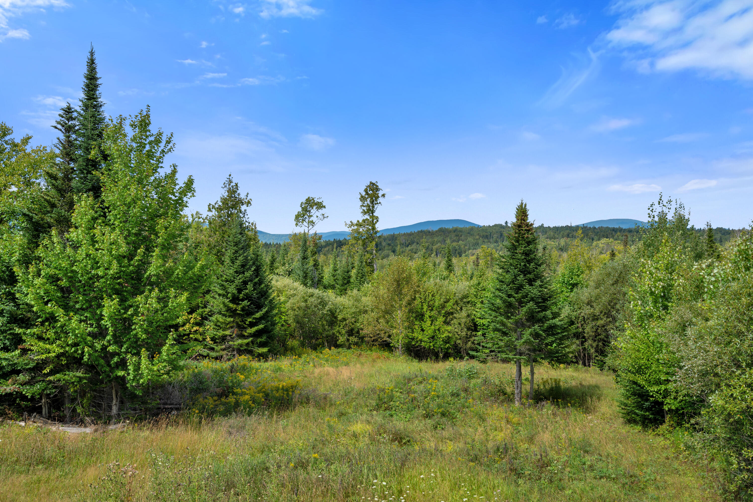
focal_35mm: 35
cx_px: 376
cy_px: 251
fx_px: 732
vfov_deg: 37.9
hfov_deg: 54.4
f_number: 7.1
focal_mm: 35
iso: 100
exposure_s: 1/400
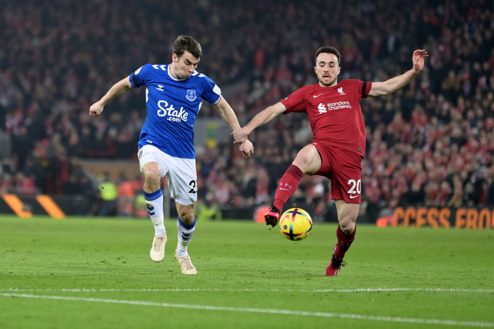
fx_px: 2745
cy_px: 164
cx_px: 247
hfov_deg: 10.3
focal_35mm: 200
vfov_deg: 6.9
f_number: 2.8
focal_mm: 200
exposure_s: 1/1600
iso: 2000
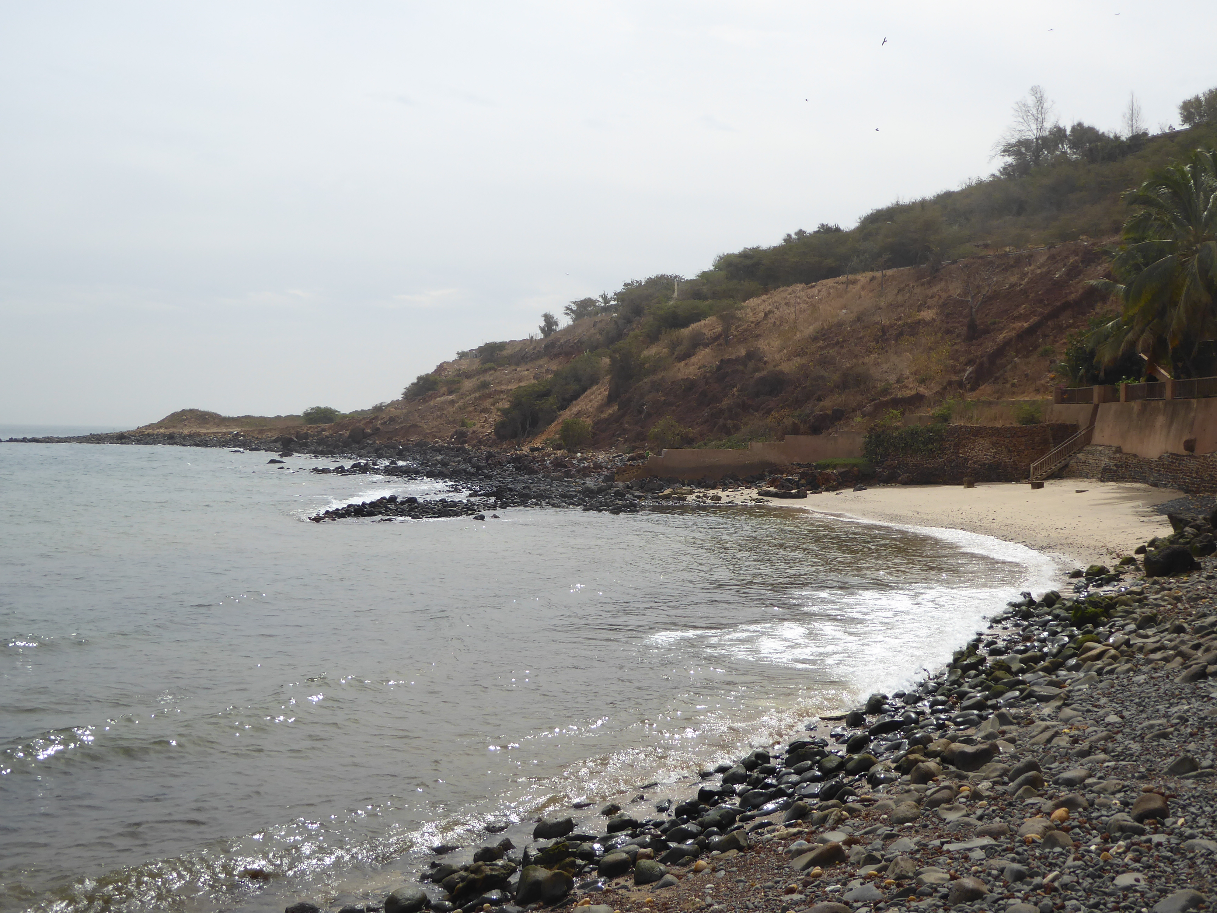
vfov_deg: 34.3
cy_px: 456
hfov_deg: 44.8
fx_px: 1477
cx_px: 608
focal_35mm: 42
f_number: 3.8
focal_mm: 7.2
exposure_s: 1/1000
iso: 80
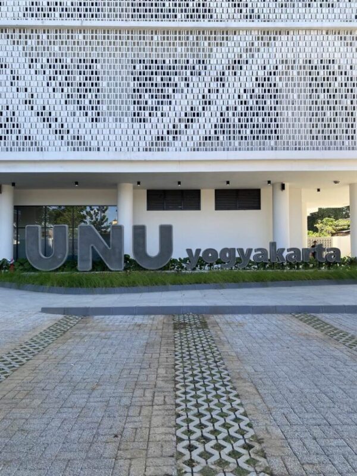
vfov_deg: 67.3
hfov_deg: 53.1
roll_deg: +0.4
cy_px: 238
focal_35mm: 26
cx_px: 178
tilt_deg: +4.1
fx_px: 358
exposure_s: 1/554
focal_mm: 4.25
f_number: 1.8
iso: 32
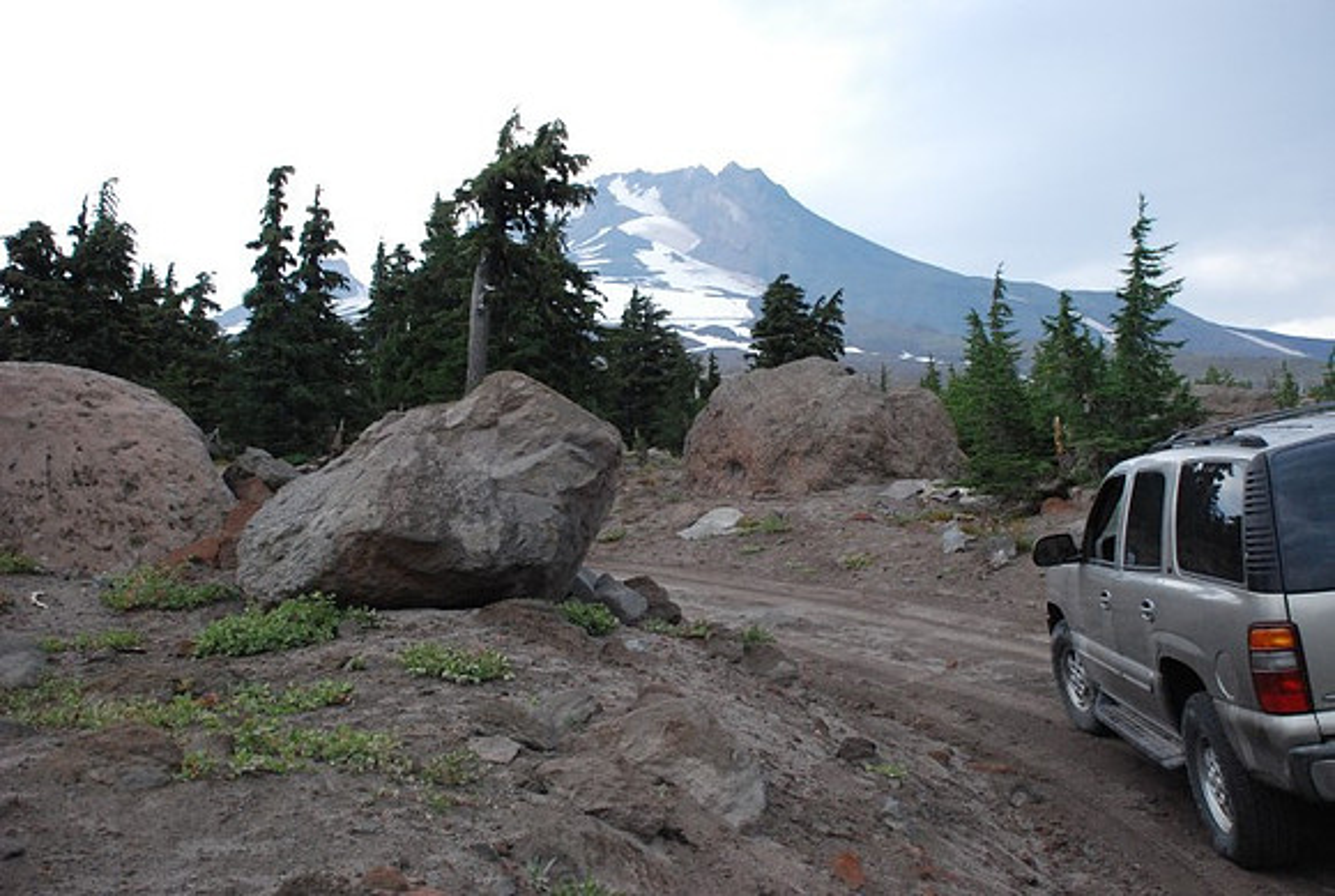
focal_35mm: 39
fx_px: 1449
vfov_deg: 34.3
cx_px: 668
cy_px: 448
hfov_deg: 49.5
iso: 1600
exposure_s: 1/3200
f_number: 4
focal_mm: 26
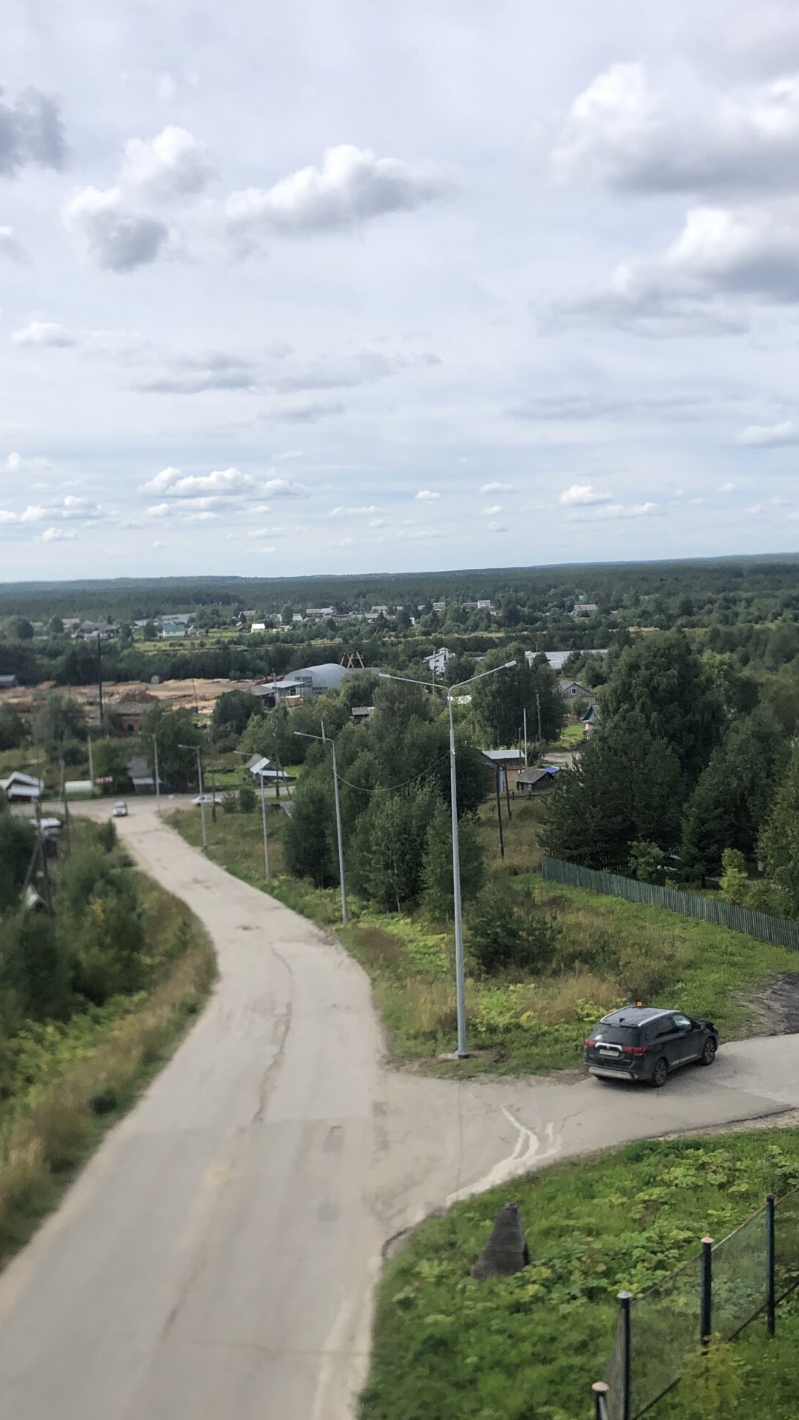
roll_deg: +2.0
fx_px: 1507
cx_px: 363
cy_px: 806
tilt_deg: -6.3
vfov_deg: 50.3
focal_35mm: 40
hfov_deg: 29.7
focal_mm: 3.99
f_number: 1.8
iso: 25
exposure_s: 1/2667
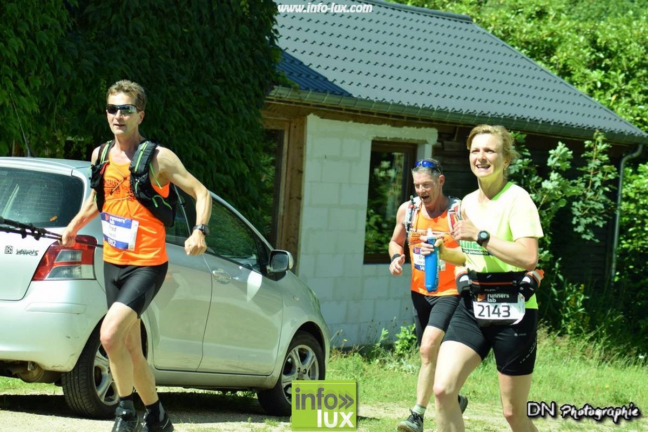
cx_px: 324
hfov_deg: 18.2
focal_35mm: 112
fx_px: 2025
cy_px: 216
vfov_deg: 12.2
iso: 200
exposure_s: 1/640
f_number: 6.3
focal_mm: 75
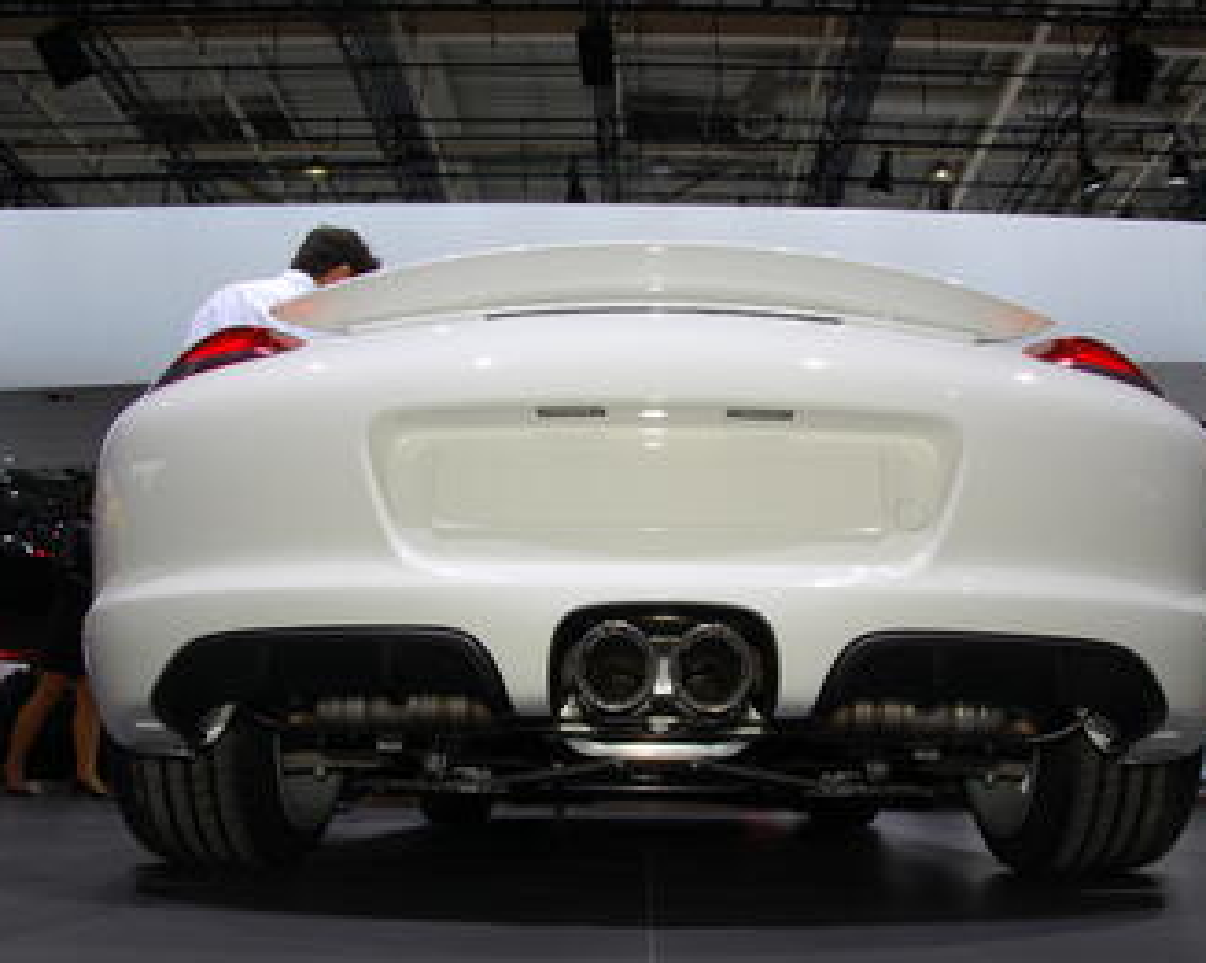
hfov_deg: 57.2
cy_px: 487
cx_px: 638
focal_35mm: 31
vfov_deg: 47.1
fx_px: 1105
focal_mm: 18
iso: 200
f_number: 6.3
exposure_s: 1/125
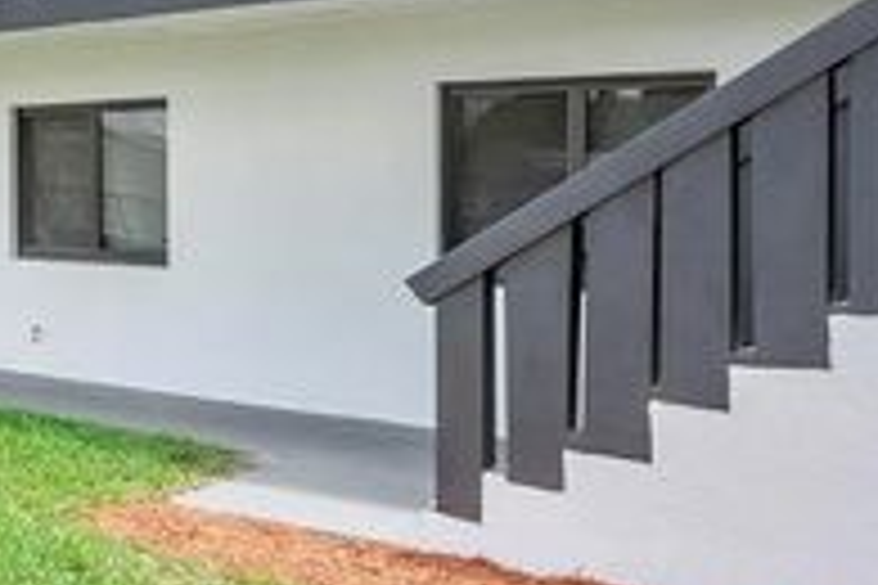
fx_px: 1122
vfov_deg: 28.3
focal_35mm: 46
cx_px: -234
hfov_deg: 33.0
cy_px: 76
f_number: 10
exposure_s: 1/640
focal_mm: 14
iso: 500
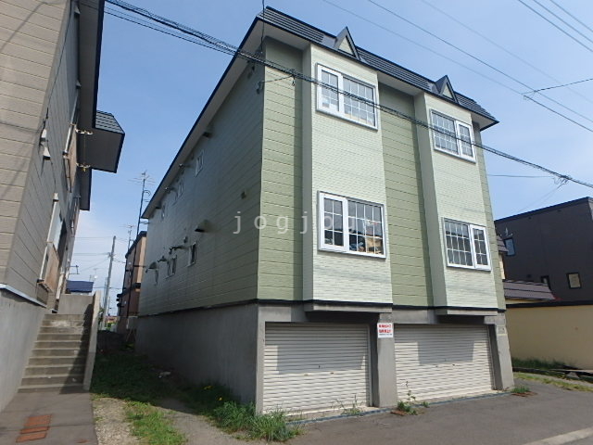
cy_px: 222
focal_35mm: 21
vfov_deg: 63.4
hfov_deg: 79.0
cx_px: 296
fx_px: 360
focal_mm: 3.7
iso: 125
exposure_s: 1/640
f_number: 6
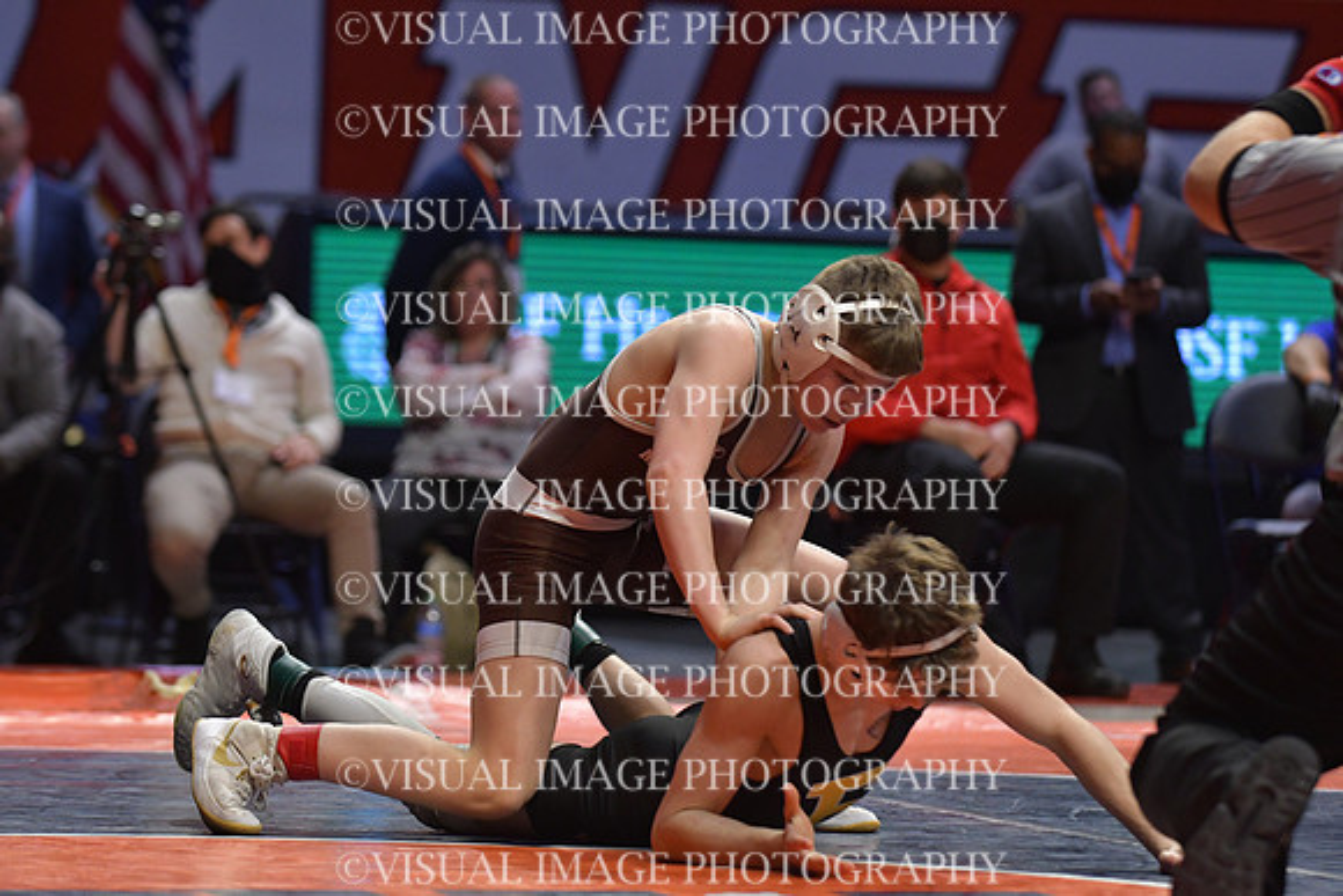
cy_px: 448
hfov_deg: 11.8
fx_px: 6492
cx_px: 672
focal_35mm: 174
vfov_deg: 7.9
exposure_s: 1/1250
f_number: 2.8
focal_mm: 116
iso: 2500
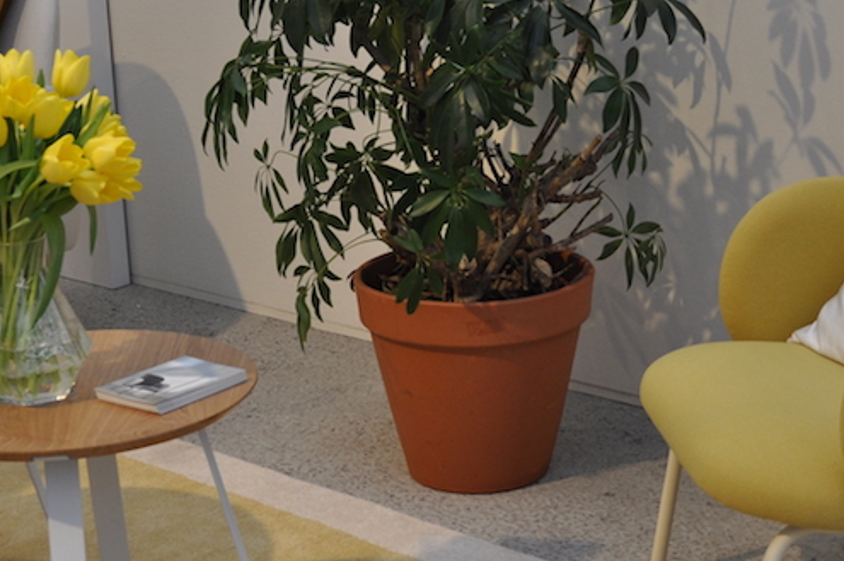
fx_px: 2272
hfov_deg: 21.0
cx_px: 443
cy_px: 336
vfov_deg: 14.1
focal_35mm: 97
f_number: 5.6
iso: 400
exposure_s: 1/125
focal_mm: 32
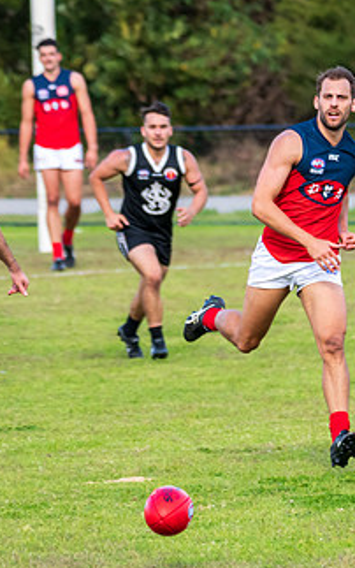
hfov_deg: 2.5
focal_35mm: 524
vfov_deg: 4.0
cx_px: 389
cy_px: 335
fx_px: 8108
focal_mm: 250
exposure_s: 1/1250
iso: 1000
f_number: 6.3
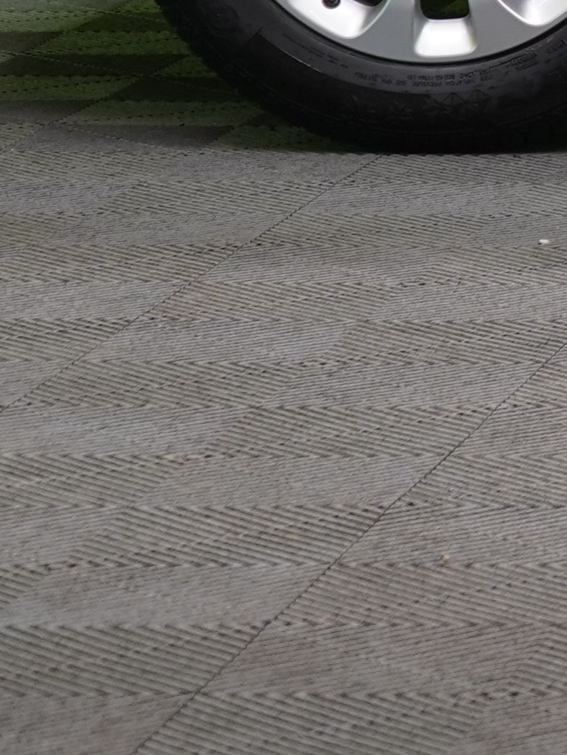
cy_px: -657
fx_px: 5959
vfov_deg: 7.0
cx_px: 1773
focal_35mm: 273
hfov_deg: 5.1
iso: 400
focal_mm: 49
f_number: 5
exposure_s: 1/30
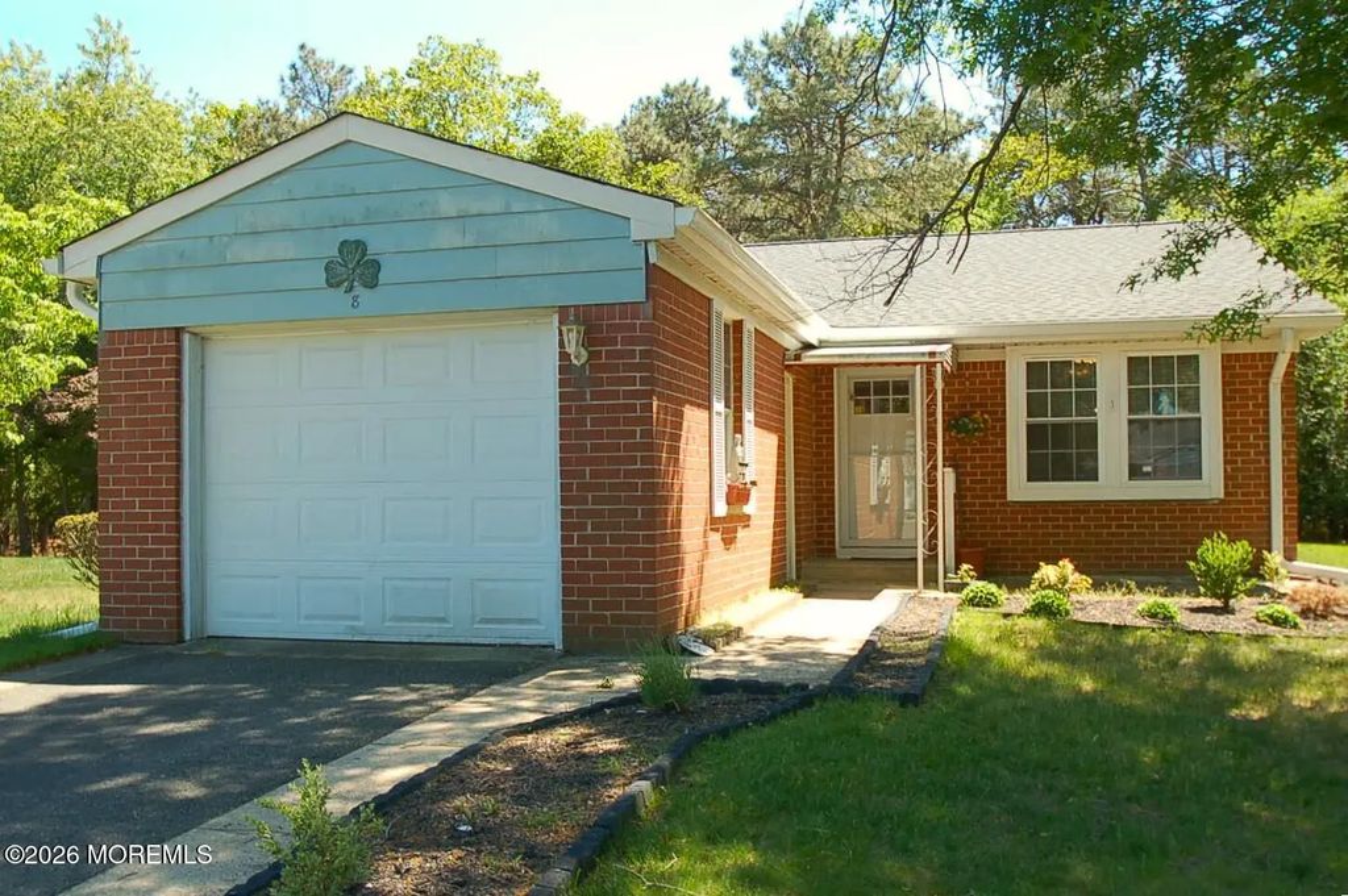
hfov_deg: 57.3
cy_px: 448
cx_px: 674
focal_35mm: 33
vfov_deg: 39.9
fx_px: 1235
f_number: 7.1
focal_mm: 22
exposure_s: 1/200
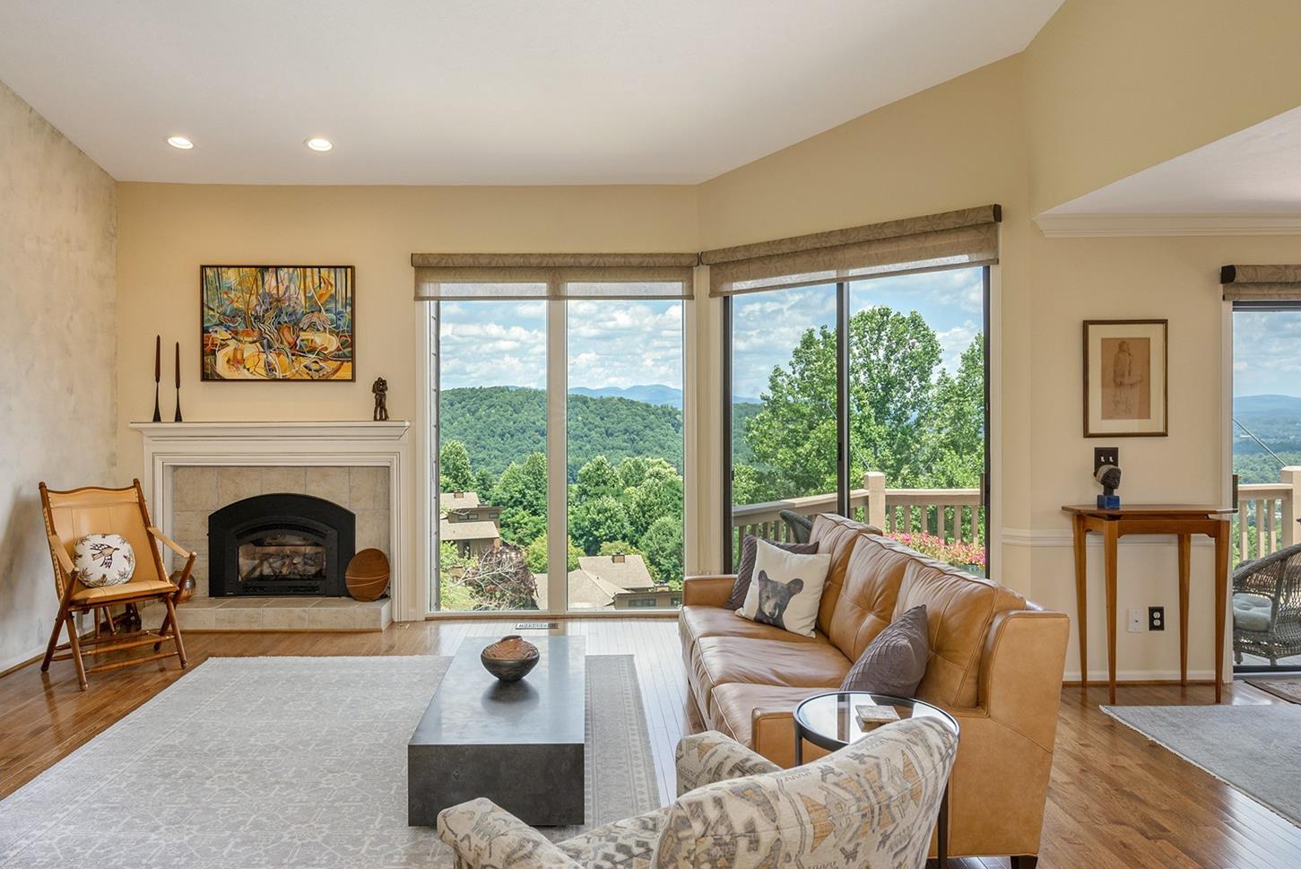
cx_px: 581
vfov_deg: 53.2
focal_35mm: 24
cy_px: 455
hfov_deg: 73.5
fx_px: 868
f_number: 7.1
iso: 320
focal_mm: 17
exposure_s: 1/80
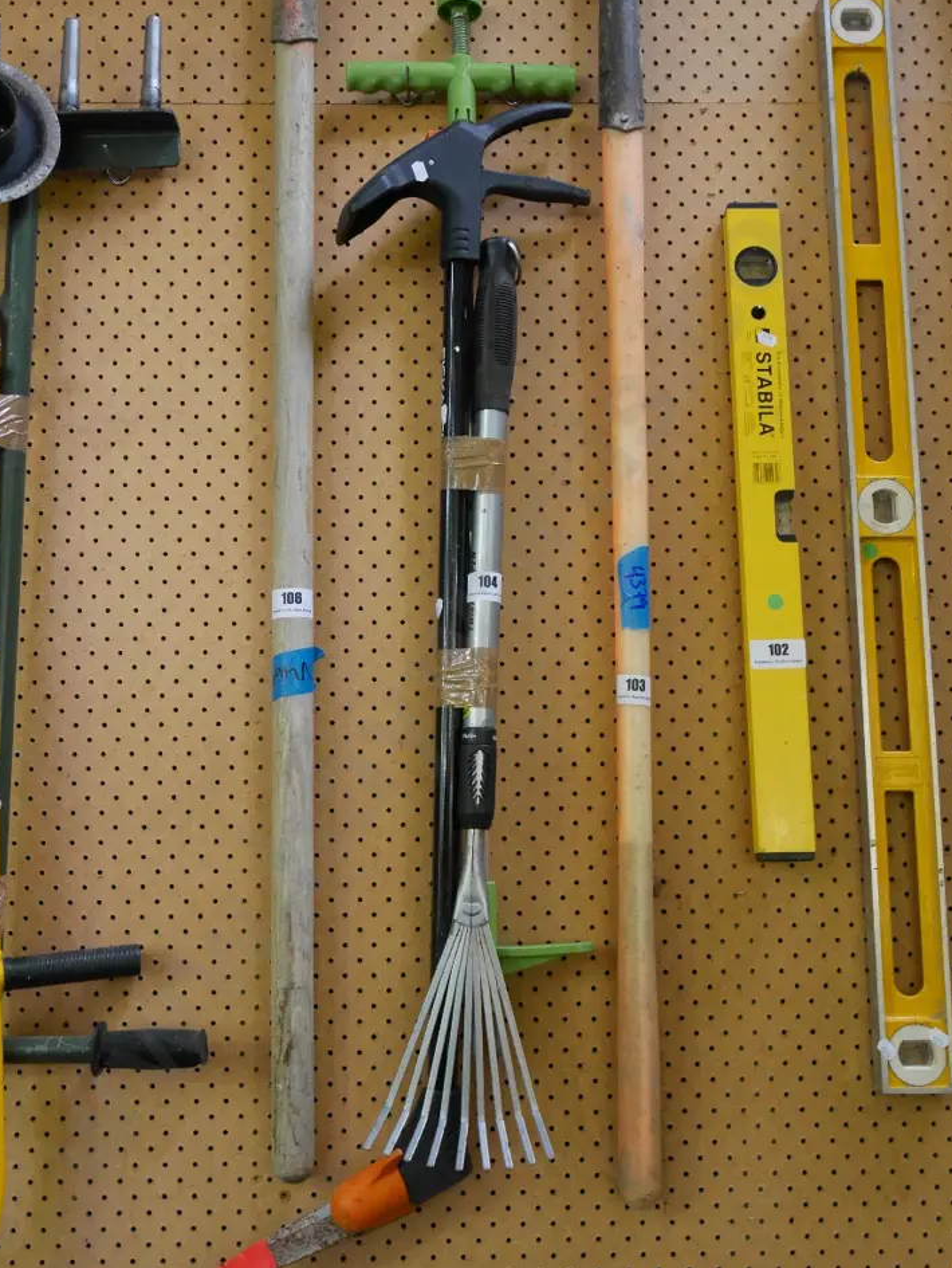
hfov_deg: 36.9
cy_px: 627
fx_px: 1428
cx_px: 474
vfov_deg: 47.8
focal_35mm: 39
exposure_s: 1/15
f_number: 4.2
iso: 3200
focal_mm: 18
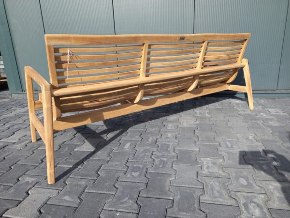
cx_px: 145
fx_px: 209
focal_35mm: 25
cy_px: 109
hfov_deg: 69.4
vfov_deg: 54.9
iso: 25
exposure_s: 1/415
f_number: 2
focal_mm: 4.6
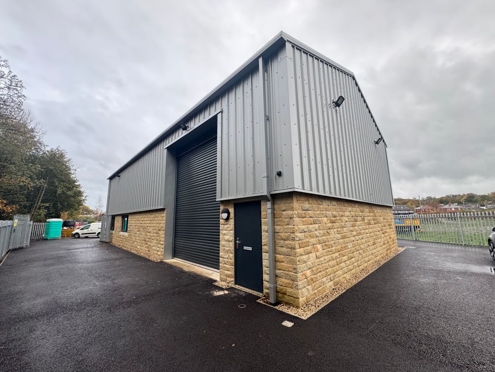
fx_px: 200
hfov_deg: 102.1
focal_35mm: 14
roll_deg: +1.1
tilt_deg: +10.0
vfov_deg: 85.7
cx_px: 248
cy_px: 186
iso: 160
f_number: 2.2
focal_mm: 2.22
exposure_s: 1/99
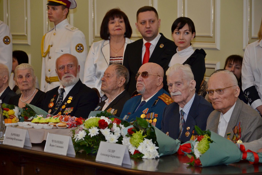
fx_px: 1161
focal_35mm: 160
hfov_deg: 12.9
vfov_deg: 8.6
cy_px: 87
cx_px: 130
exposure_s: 1/160
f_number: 5.6
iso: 640
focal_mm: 105
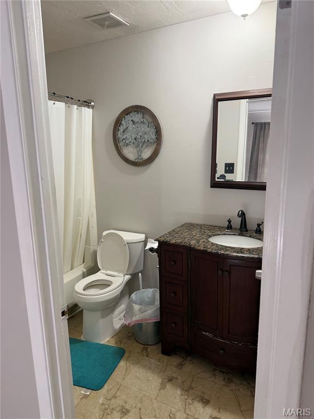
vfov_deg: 71.6
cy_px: 210
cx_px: 157
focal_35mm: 24
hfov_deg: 56.8
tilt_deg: -11.2
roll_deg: +0.6
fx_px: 290
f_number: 1.78
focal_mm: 6.76
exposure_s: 1/66
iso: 200
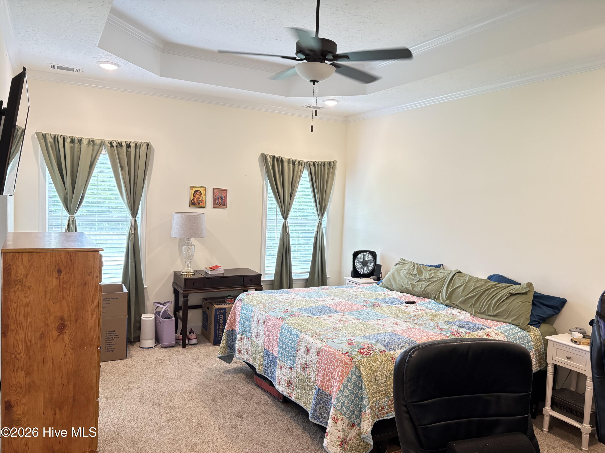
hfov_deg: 67.3
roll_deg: -1.8
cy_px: 226
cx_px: 302
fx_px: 454
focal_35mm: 26
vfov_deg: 53.1
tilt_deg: -3.0
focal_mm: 5.96
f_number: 1.6
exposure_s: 1/60
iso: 320
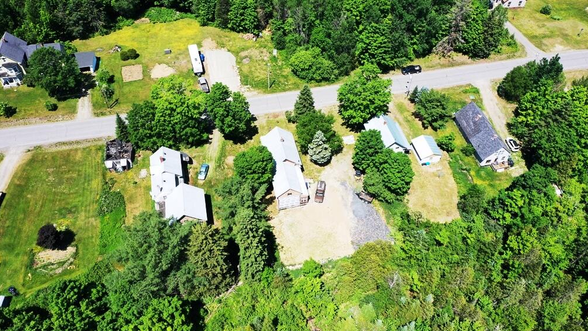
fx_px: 468
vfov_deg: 38.9
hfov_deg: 64.3
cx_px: 290
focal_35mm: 30
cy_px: 163
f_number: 6.3
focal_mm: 10.26
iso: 400
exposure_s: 1/800
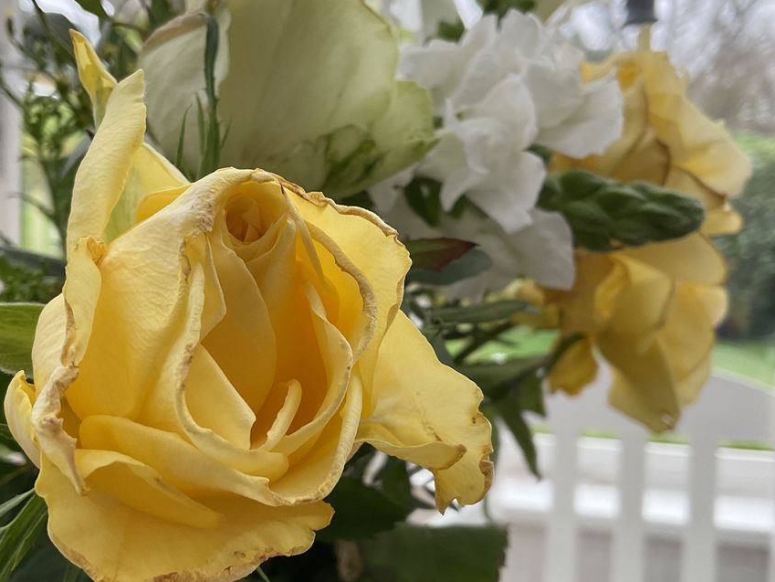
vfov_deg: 35.1
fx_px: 918
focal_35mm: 41
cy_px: 325
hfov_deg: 45.7
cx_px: 345
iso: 40
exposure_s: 1/60
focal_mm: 3
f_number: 1.8
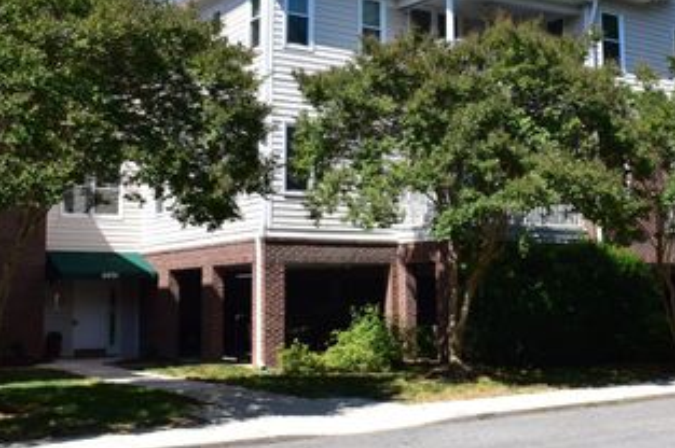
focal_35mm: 48
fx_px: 899
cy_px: 173
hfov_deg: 40.5
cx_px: 464
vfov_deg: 27.9
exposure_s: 1/500
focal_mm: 20
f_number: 11
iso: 400
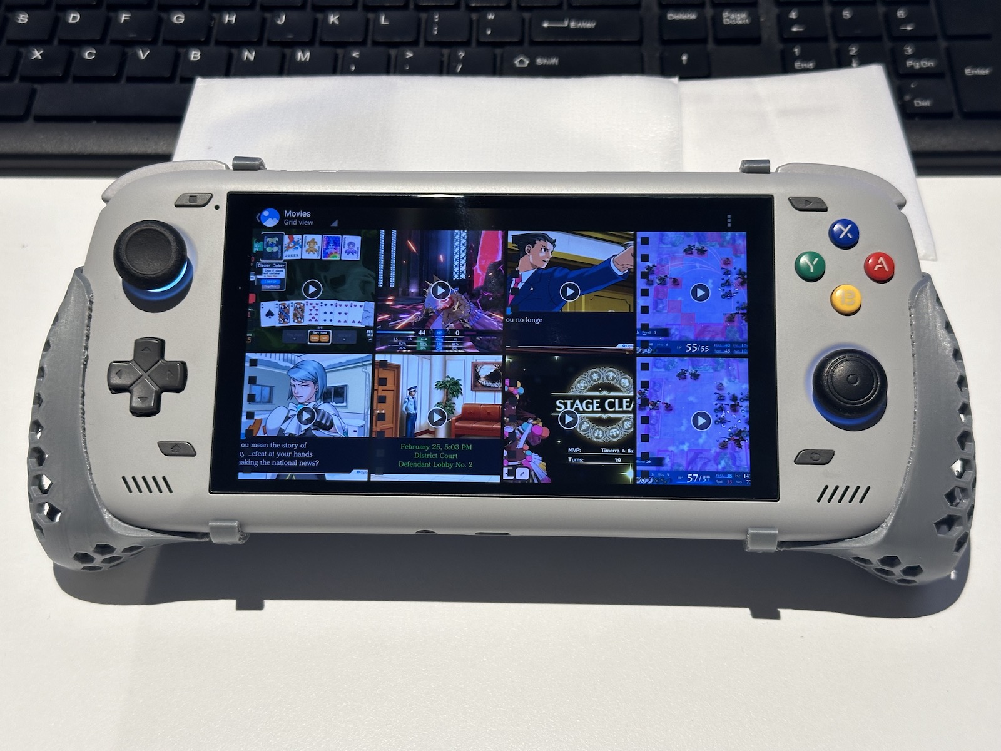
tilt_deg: -49.6
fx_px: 1388
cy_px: 376
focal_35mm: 48
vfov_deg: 30.3
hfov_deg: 39.7
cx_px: 500
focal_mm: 6.86
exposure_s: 1/50
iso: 125
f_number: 1.78
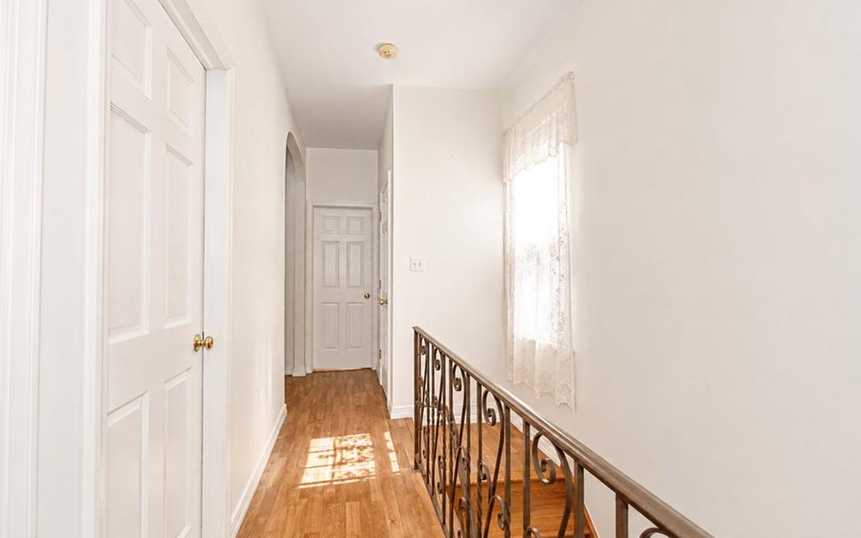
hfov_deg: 97.8
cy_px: 268
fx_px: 375
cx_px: 431
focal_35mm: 16
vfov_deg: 71.2
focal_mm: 10
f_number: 10
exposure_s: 1/80
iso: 1250
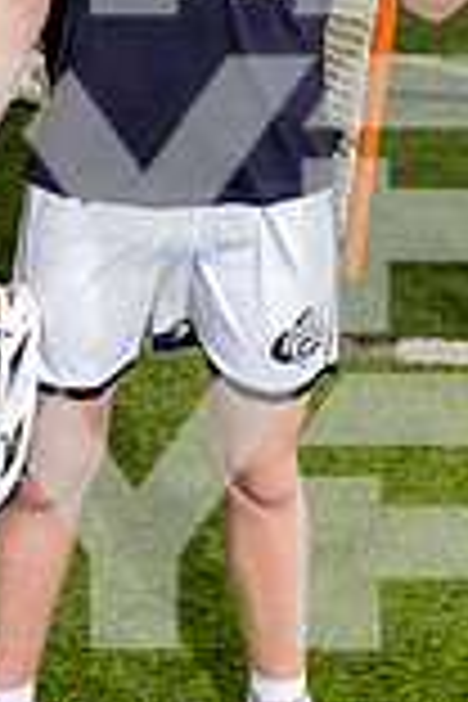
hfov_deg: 13.2
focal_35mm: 104
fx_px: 2028
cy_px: 198
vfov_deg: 19.5
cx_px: 252
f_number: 7.1
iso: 250
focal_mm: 36
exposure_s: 1/250
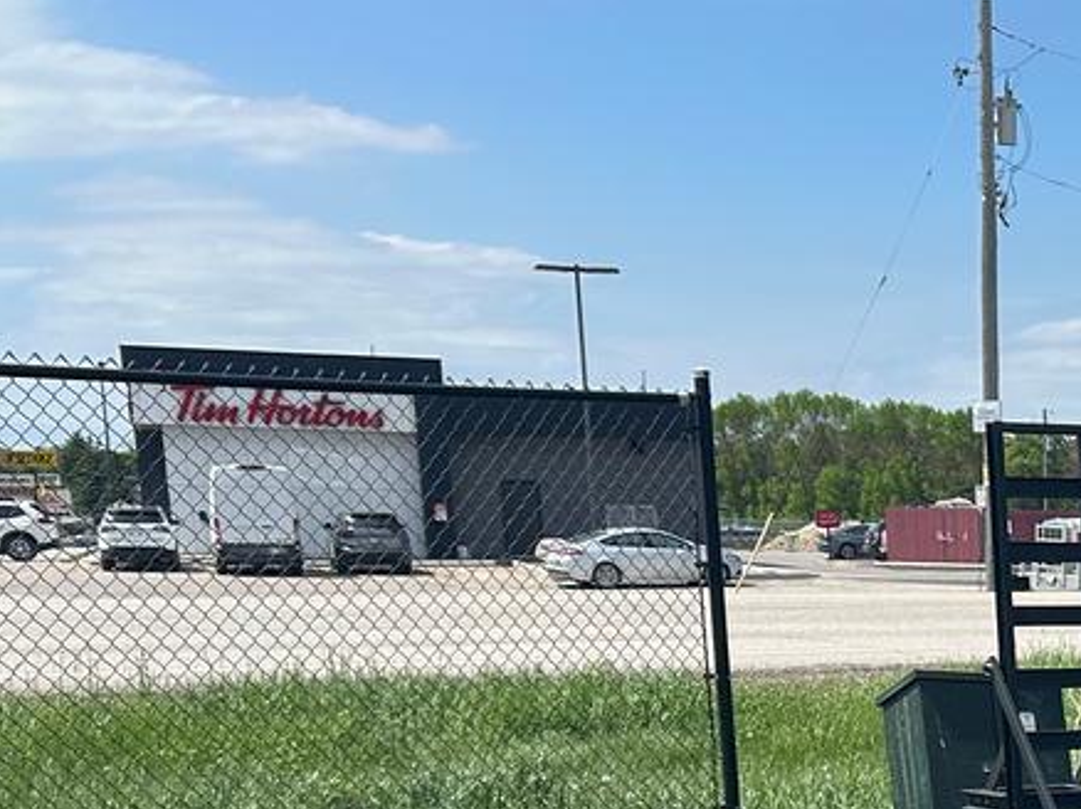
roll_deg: -0.3
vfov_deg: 17.9
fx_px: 2372
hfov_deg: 22.8
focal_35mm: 76
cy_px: 1103
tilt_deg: -12.7
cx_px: 1417
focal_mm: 5.7
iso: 50
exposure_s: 1/3831
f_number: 1.5
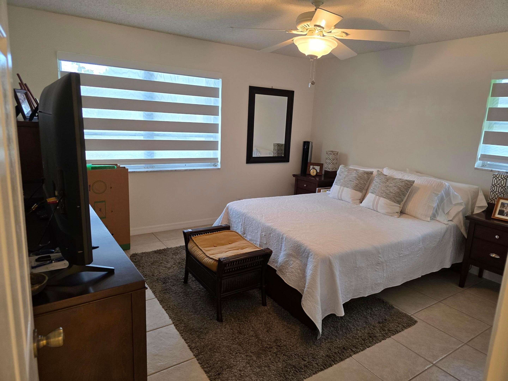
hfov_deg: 73.9
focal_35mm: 23
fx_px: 338
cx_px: 254
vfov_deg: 58.9
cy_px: 190
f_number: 1.7
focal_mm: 6.3
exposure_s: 1/120
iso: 160
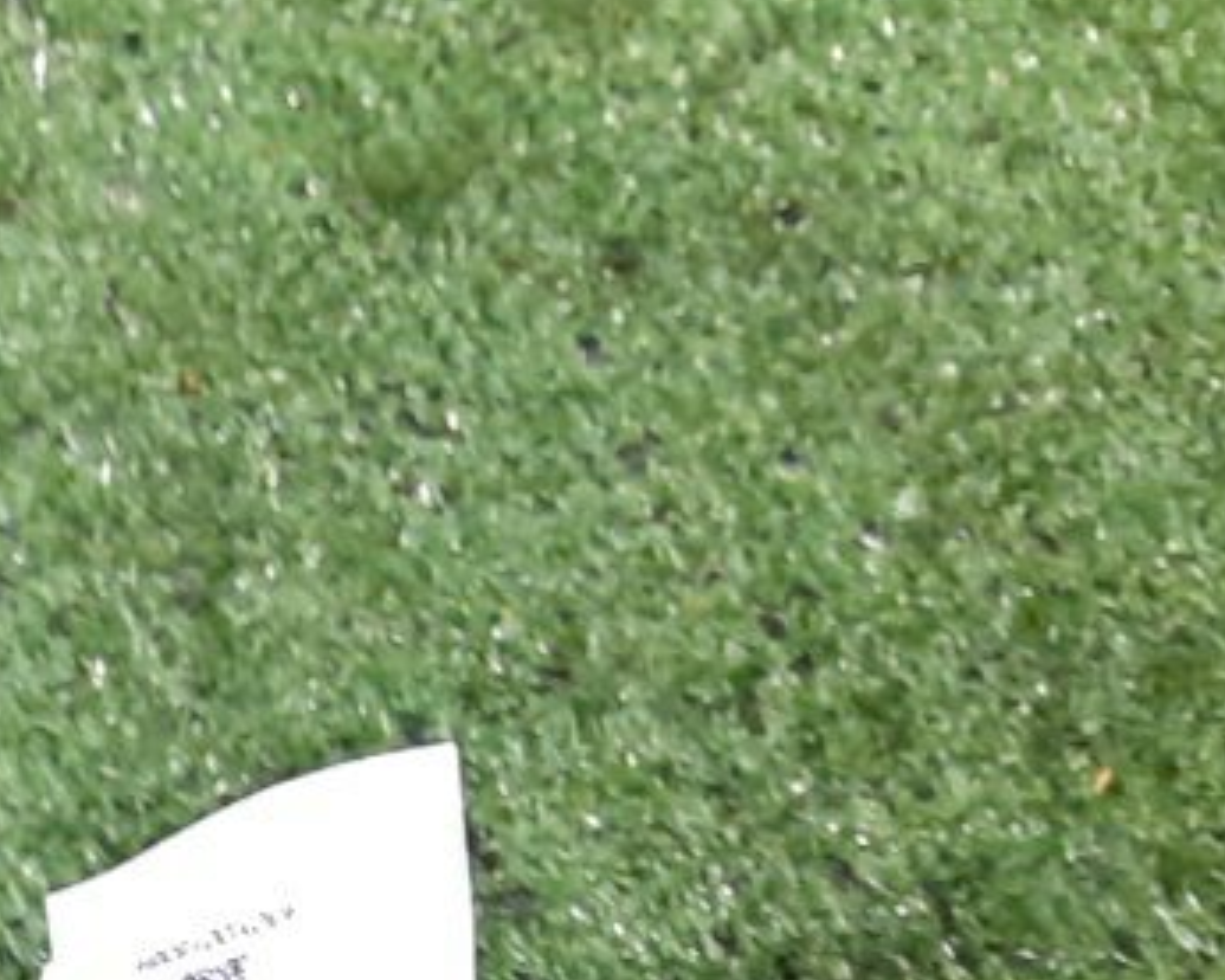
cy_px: 1378
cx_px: -636
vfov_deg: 14.3
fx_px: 3698
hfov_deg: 17.0
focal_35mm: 102
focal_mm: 4.6
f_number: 2
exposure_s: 1/25
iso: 419
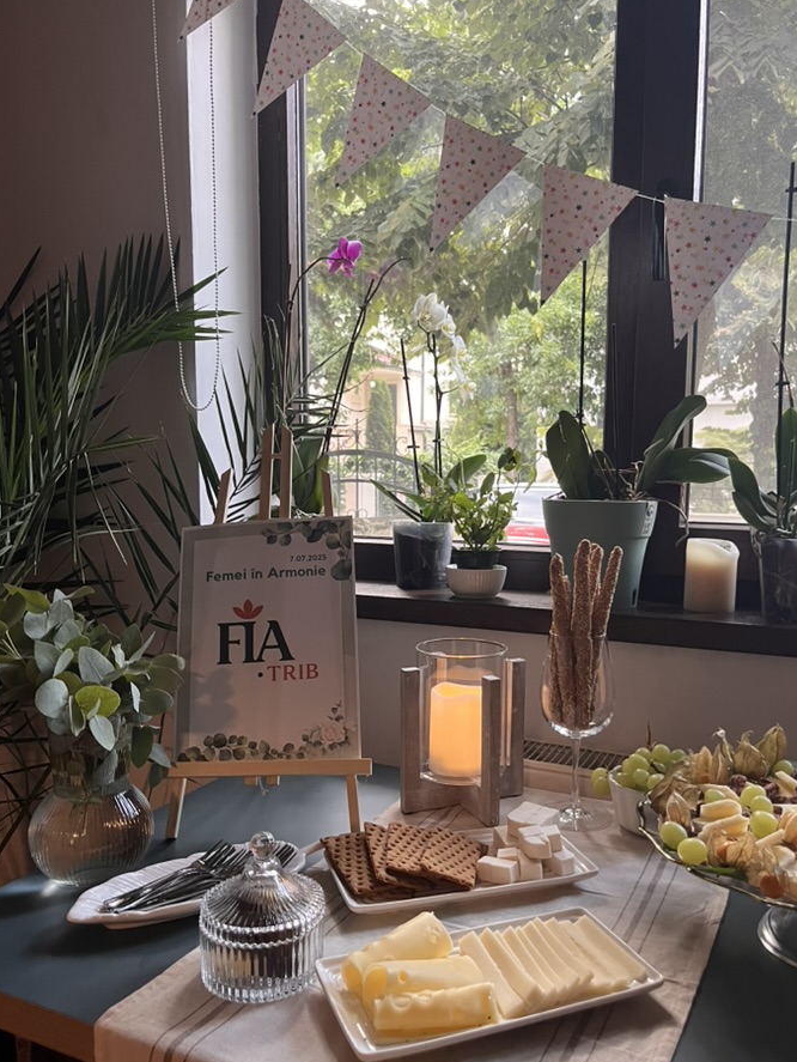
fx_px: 920
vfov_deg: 59.9
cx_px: 434
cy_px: 553
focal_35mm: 30
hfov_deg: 46.8
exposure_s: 1/60
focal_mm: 5.1
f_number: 1.6
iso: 200
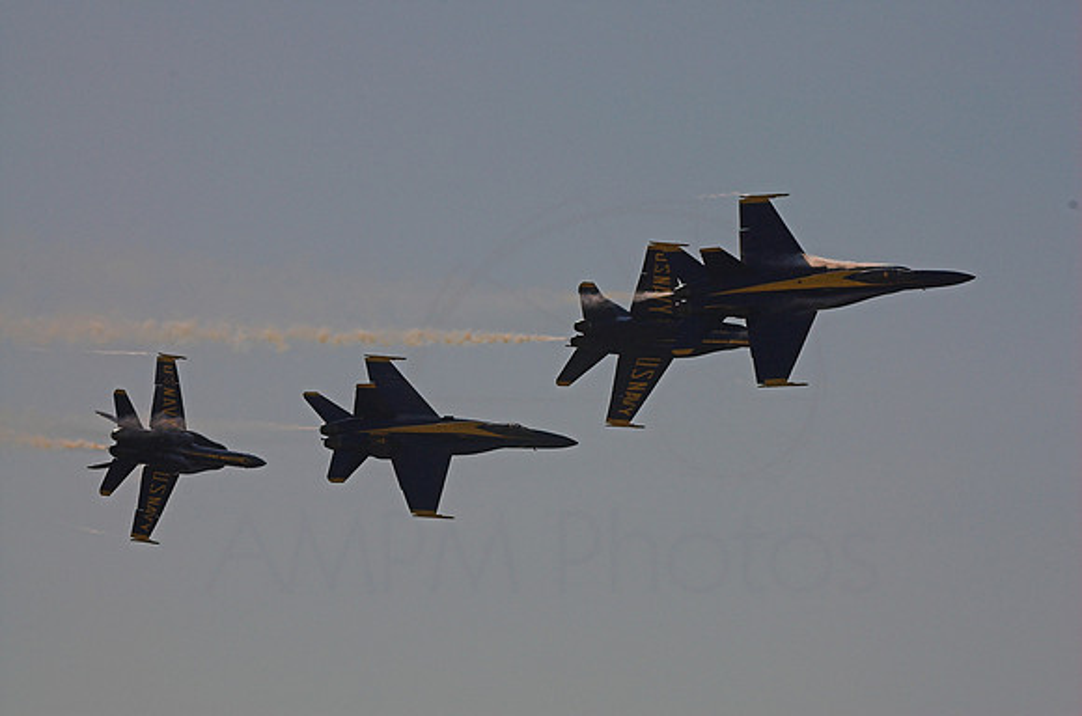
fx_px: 8772
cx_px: 541
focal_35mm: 292
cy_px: 358
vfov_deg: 4.7
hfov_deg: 7.1
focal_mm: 195
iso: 200
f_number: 13
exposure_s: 1/1000
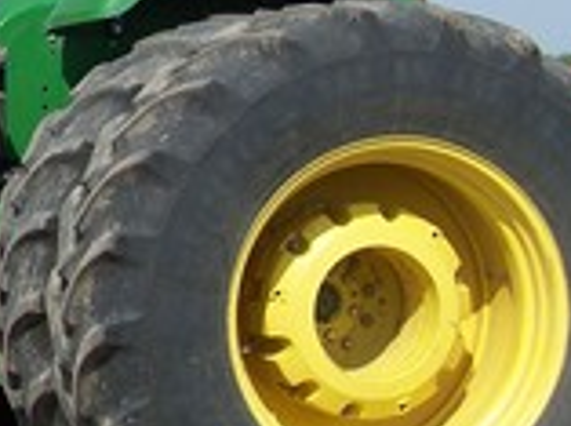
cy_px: 69
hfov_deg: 14.0
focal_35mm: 132
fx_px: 2172
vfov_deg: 11.1
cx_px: -309
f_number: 4
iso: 80
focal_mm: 6.3
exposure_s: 1/750
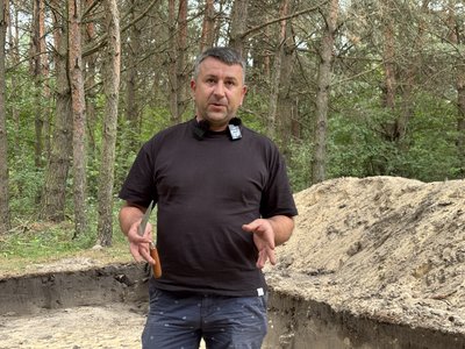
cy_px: 174
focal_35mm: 52
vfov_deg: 28.0
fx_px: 699
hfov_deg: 36.8
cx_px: 232
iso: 50
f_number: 1.6
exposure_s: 1/85
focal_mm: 5.96
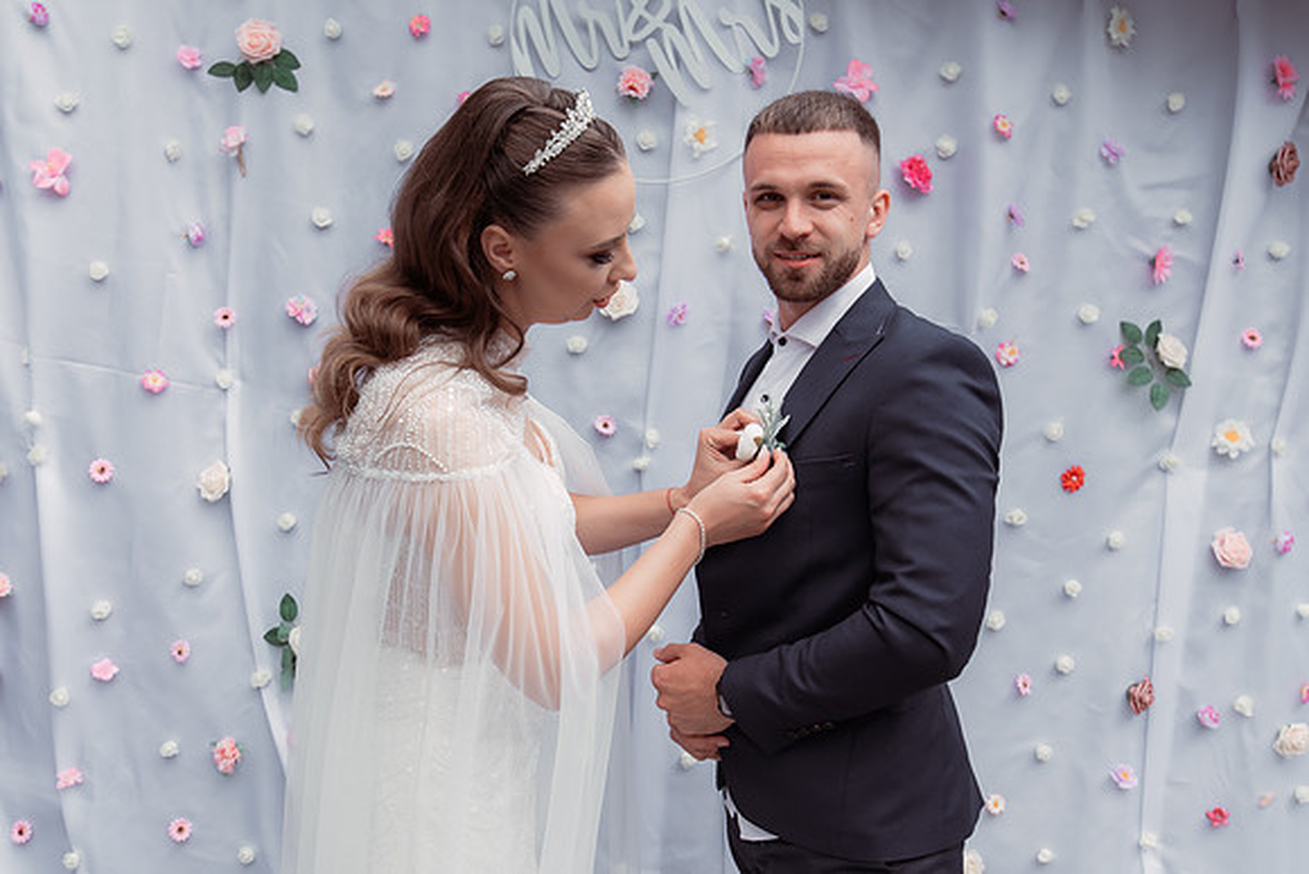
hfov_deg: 55.5
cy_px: 444
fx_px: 1242
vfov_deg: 38.8
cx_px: 589
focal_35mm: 34
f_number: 4
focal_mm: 30
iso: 200
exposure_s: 1/400
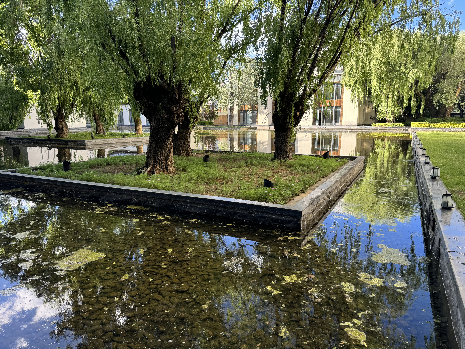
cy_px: 174
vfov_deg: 56.8
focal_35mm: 24
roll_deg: -0.1
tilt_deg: -9.9
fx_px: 322
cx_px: 232
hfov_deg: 71.6
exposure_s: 1/221
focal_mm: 6.76
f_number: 1.78
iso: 64
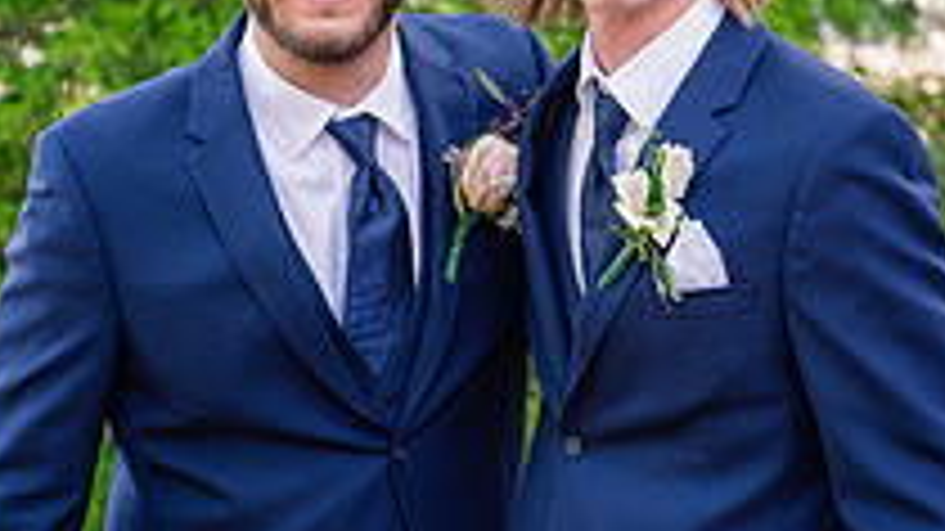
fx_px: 2806
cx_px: 486
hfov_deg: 19.1
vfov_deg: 10.8
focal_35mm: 112
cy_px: 252
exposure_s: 1/320
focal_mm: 50
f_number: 3.2
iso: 400
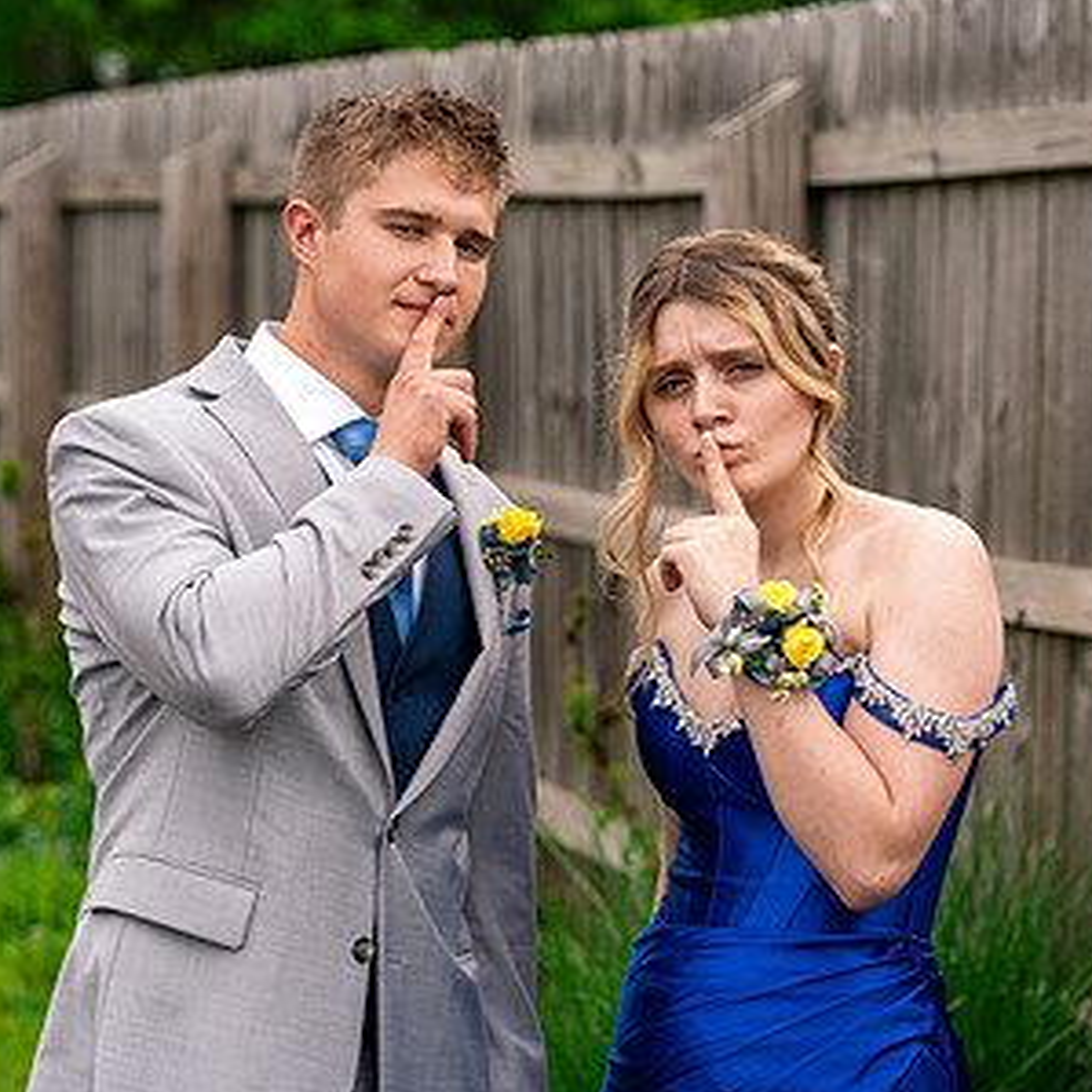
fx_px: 4997
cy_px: 583
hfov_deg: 12.5
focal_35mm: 140
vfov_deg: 12.5
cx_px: 570
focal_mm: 85
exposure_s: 1/1000
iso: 400
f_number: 3.5
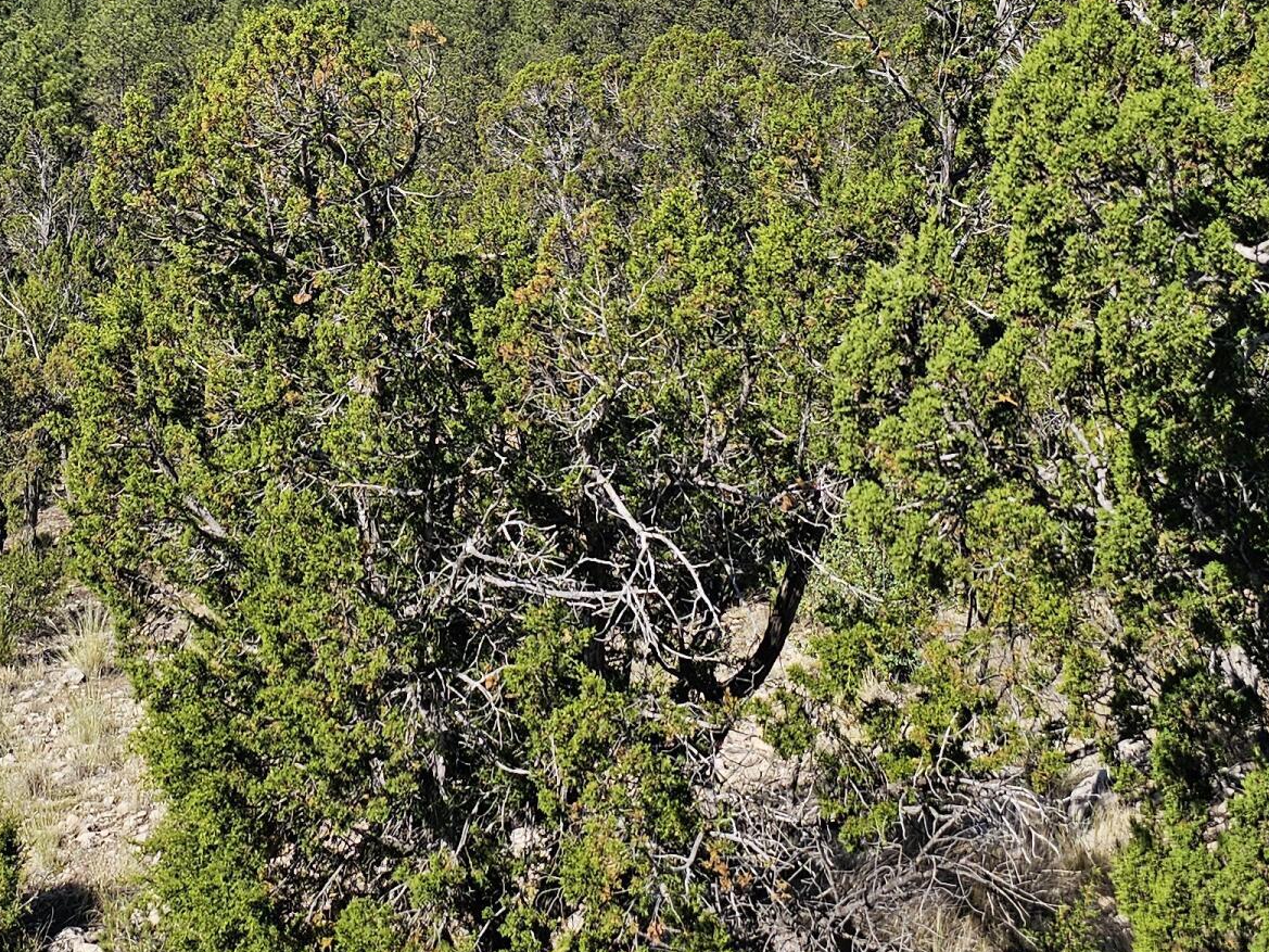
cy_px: 112
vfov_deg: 24.2
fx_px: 2163
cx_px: 274
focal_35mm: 59
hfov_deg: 31.9
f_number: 1.7
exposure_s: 1/934
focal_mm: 6.3
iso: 10
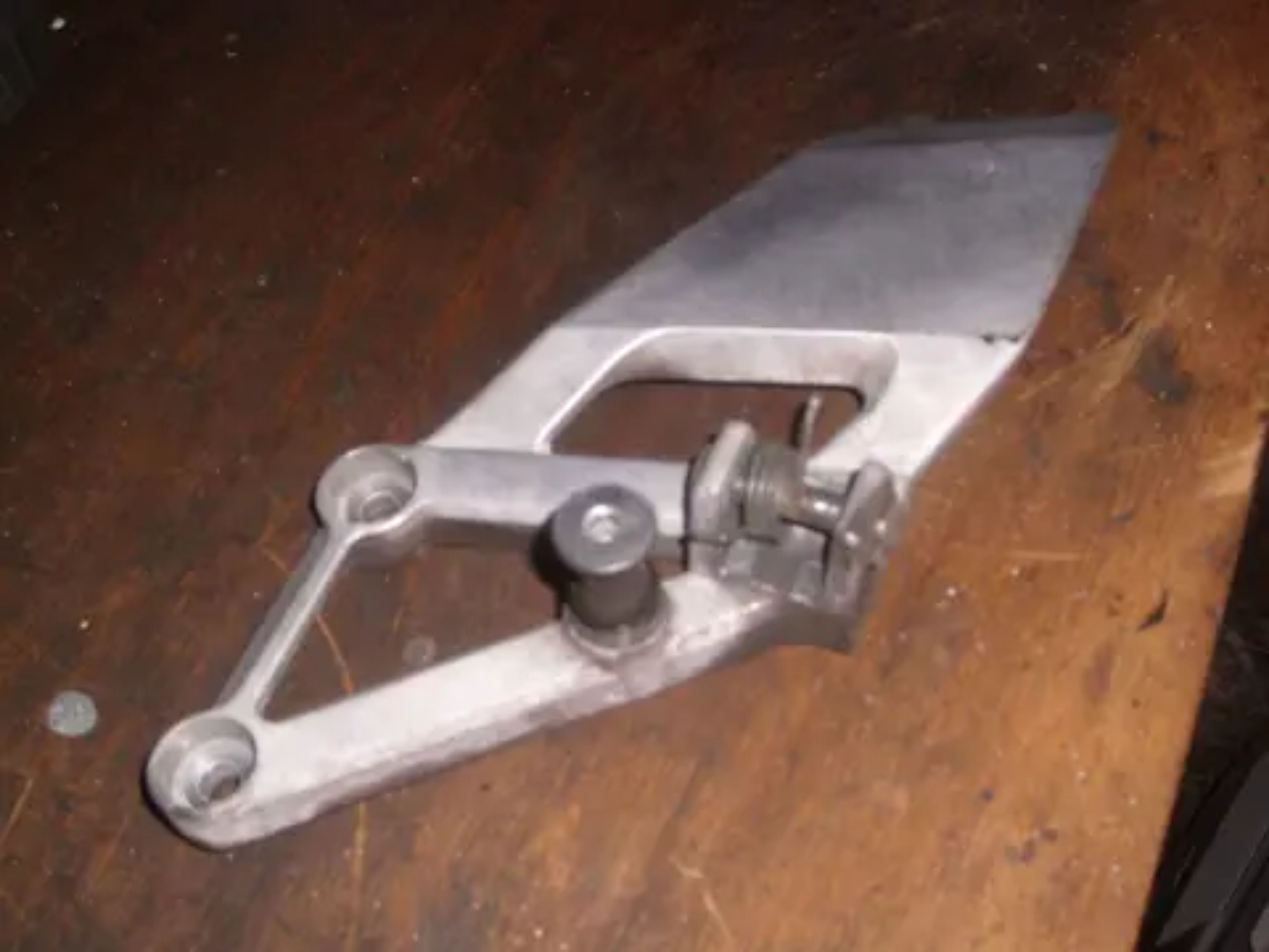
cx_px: 634
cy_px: 476
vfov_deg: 32.9
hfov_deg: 42.9
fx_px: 1613
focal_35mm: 44
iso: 50
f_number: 3.1
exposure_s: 1/60
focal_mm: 7.43
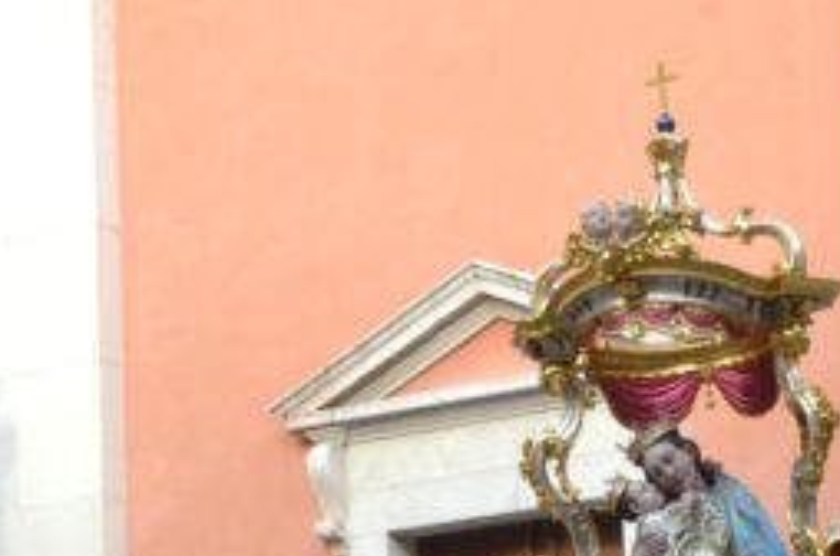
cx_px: 724
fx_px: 3270
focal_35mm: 141
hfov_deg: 14.5
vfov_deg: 9.4
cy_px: 839
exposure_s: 1/640
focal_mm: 31
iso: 3200
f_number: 13
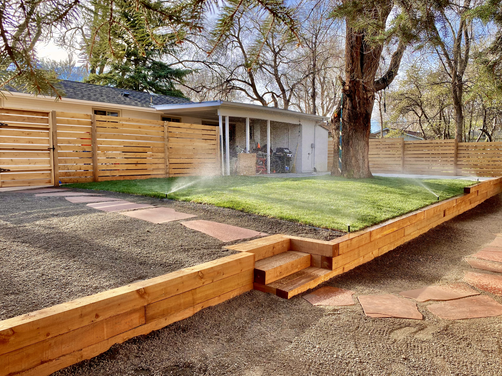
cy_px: 191
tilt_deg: -3.7
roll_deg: -0.4
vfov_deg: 51.4
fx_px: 392
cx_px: 246
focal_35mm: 27
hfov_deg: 65.3
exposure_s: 1/571
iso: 32
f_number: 1.8
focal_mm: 4.25
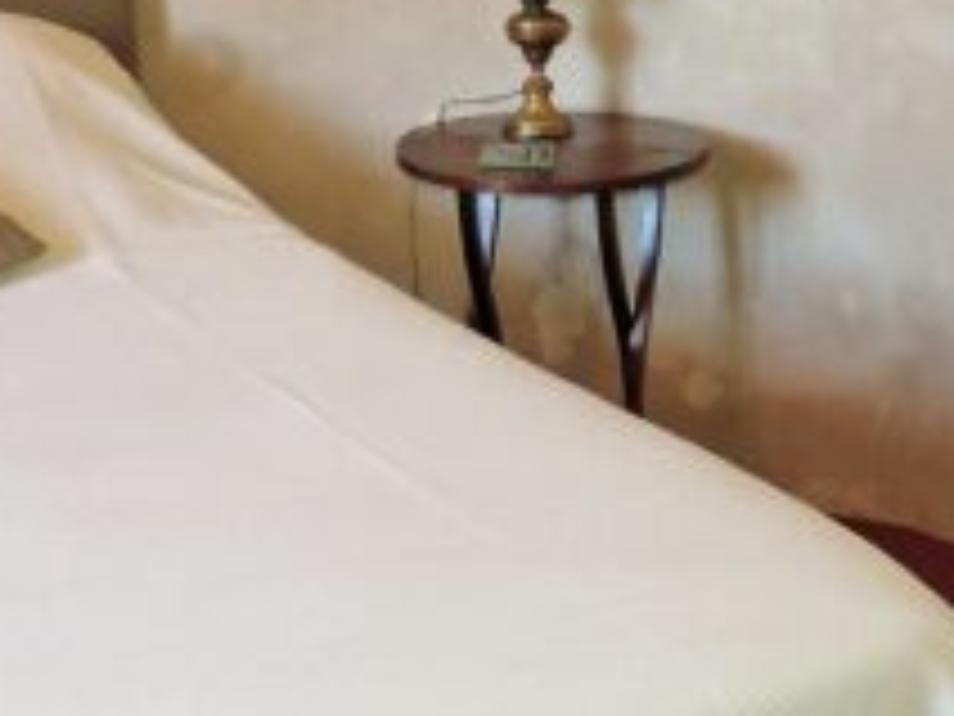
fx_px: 2398
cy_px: 77
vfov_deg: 16.8
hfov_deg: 22.1
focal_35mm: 87
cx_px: 796
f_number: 3
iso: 180
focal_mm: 4.3
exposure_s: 1/40
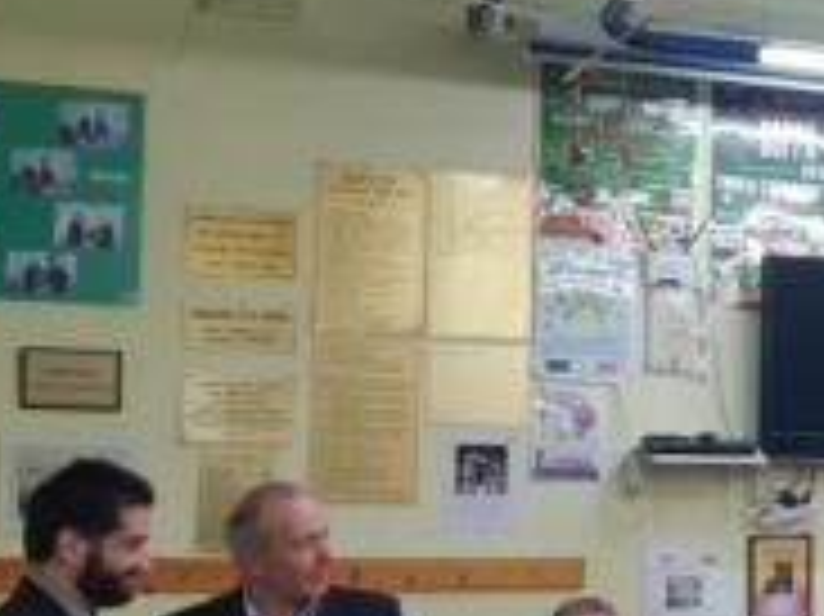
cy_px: 411
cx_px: 986
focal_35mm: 71
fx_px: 1689
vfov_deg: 20.6
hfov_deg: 24.8
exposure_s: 1/50
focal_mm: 4.2
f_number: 1.7
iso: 80
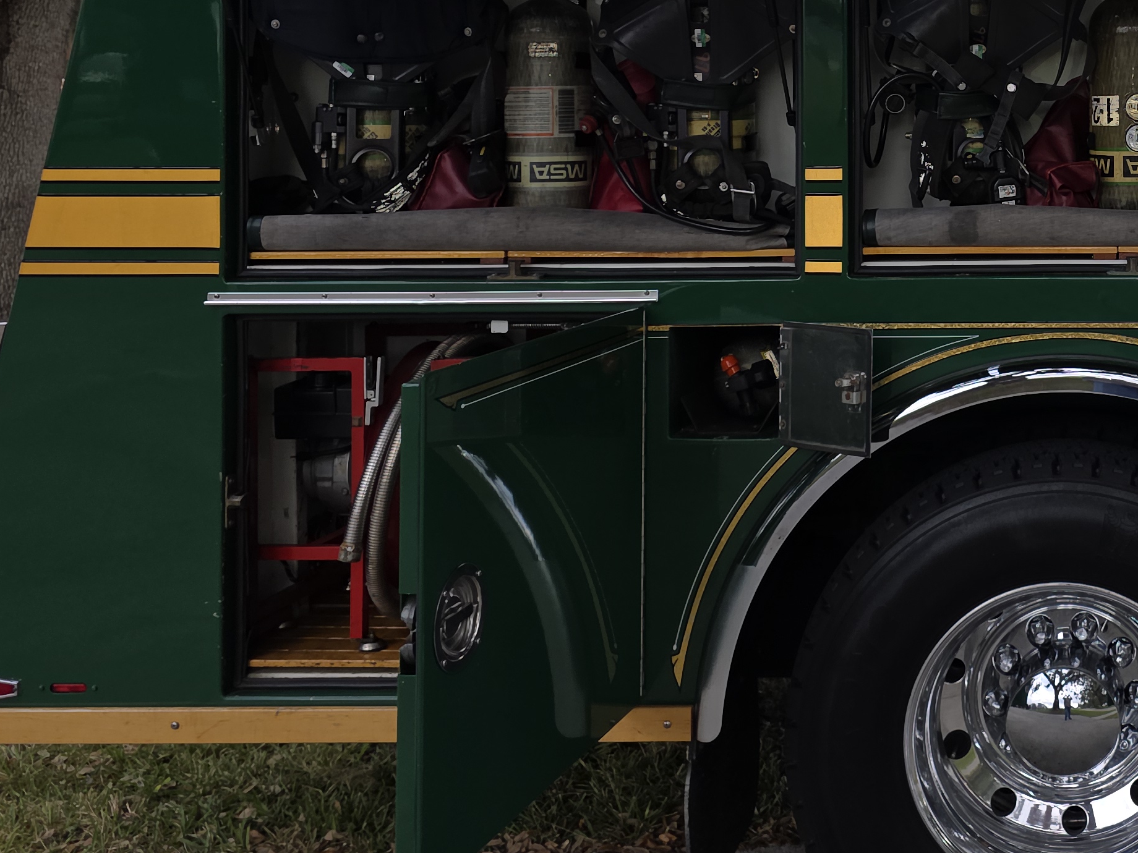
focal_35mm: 50
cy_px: 93
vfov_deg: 28.1
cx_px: 1090
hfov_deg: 35.2
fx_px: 1644
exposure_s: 1/189
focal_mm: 6.3
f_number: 1.7
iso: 12
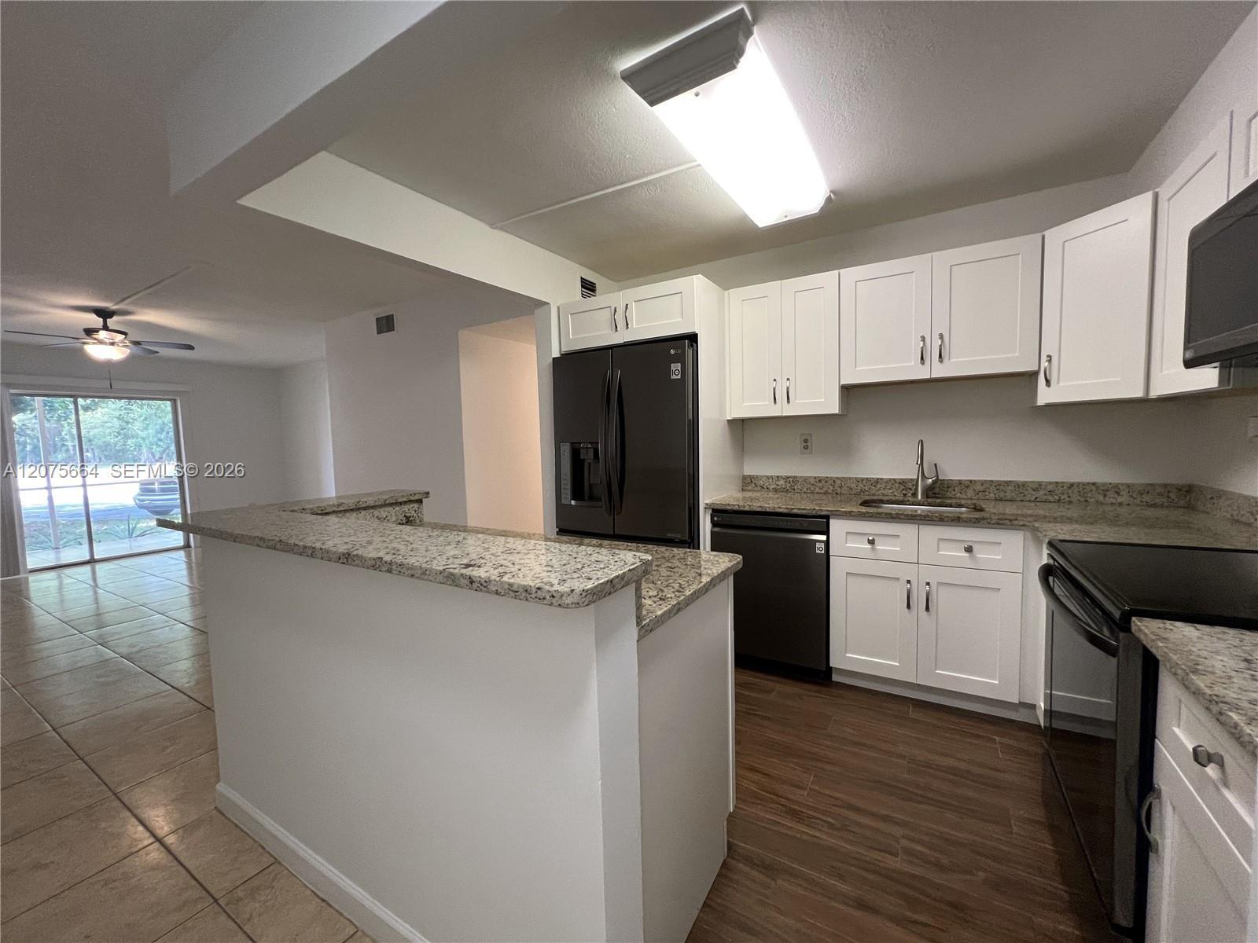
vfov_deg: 89.9
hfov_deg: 106.2
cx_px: 629
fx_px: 472
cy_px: 472
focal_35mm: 13
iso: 160
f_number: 1.8
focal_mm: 1.57
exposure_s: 1/60
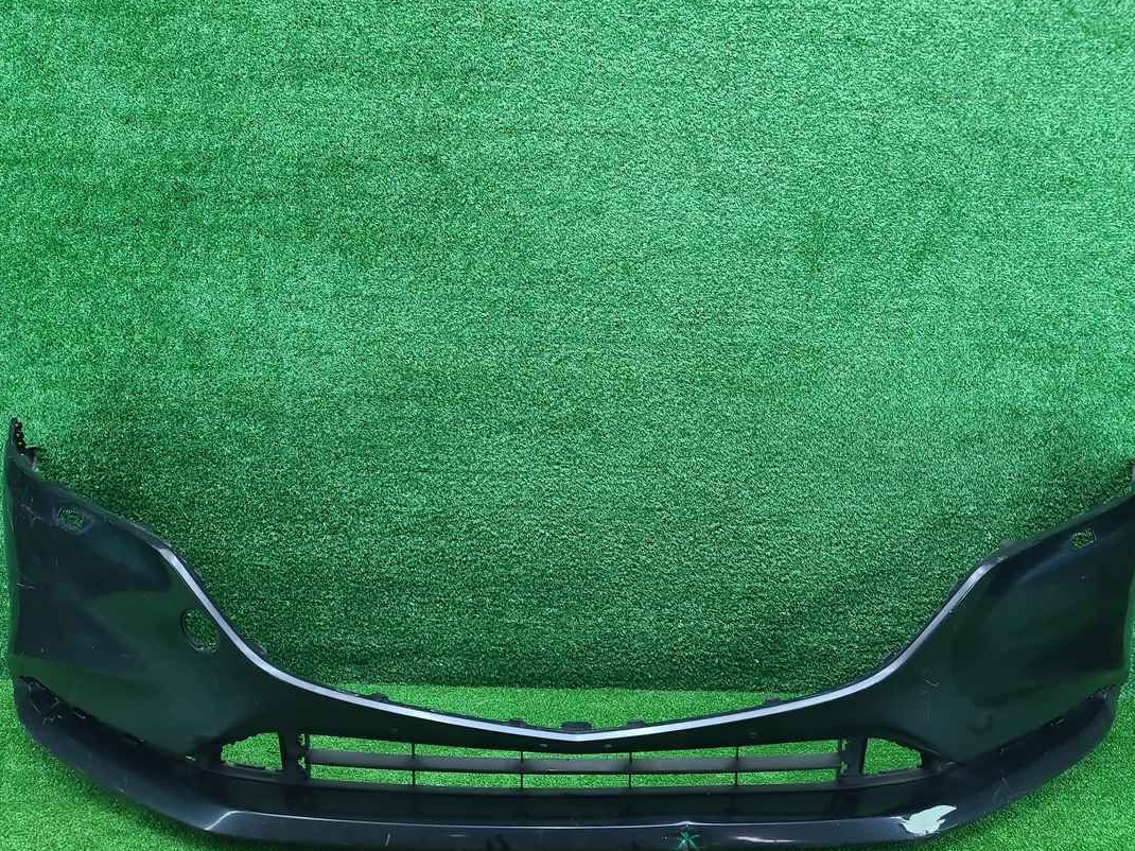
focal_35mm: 35
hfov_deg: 52.6
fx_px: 1147
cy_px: 527
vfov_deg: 40.4
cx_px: 618
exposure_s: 1/50
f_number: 1.8
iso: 258
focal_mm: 5.4
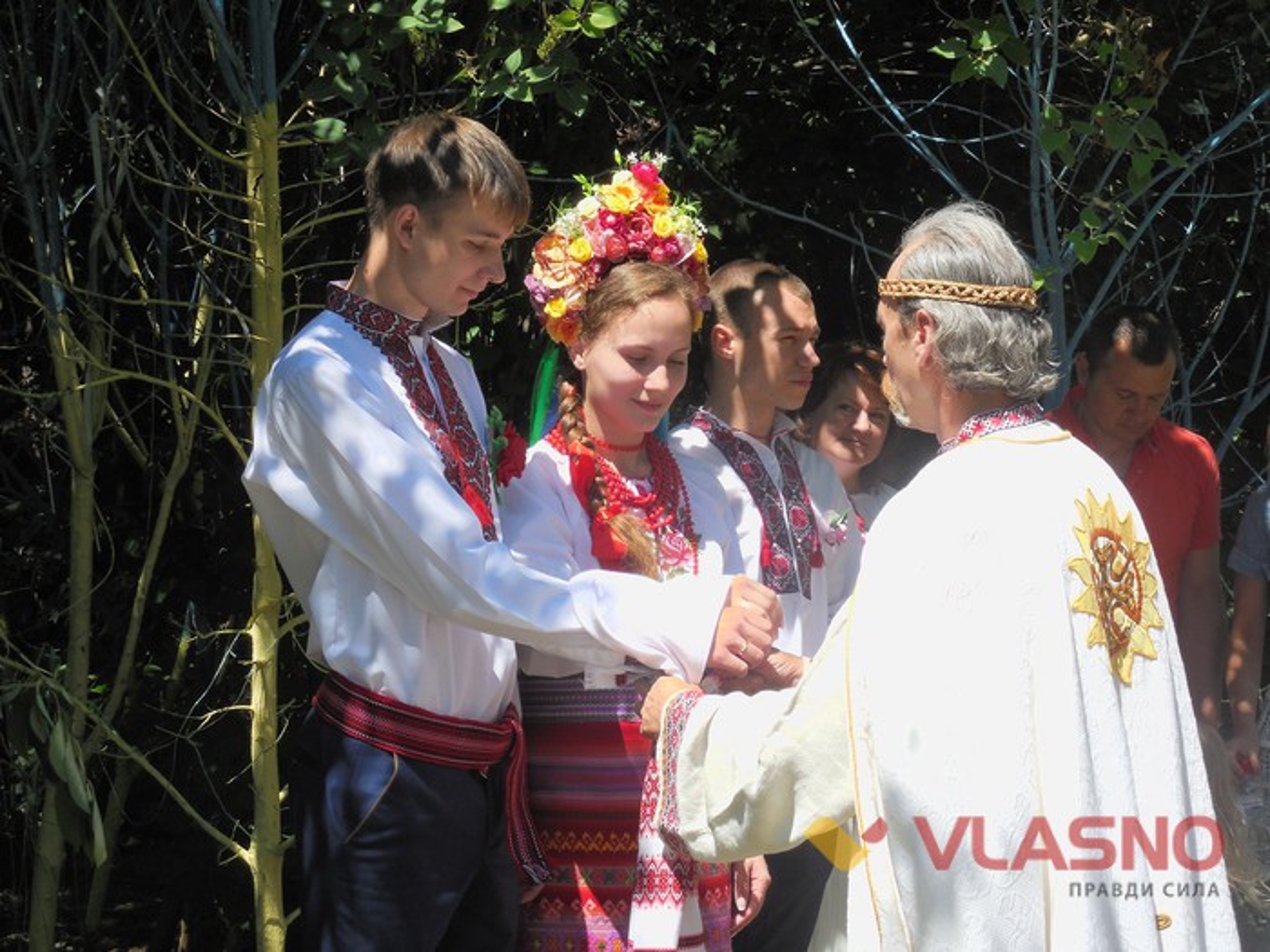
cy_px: 476
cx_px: 635
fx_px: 3889
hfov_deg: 18.5
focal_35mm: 106
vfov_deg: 14.0
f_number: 4.7
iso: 125
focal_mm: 19.1
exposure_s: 1/400
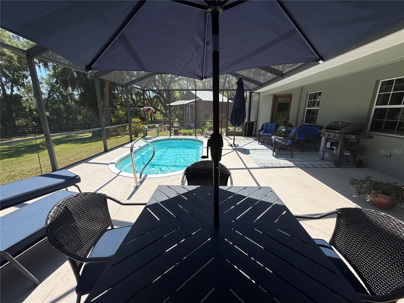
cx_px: 202
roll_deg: -0.2
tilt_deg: -12.7
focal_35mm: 14
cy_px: 152
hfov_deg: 102.1
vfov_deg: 85.7
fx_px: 163
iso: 50
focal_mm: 2.22
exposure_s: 1/1698
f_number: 2.2
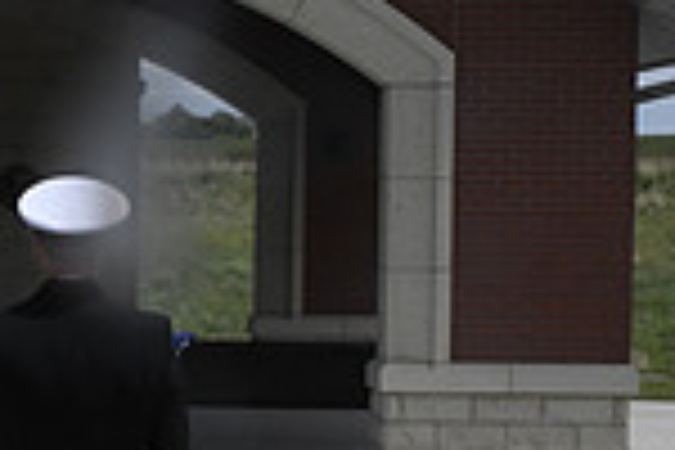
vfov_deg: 8.8
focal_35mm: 155
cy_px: 367
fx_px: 2906
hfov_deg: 13.0
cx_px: -72
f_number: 18
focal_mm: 40
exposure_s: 1/1250
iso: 1600
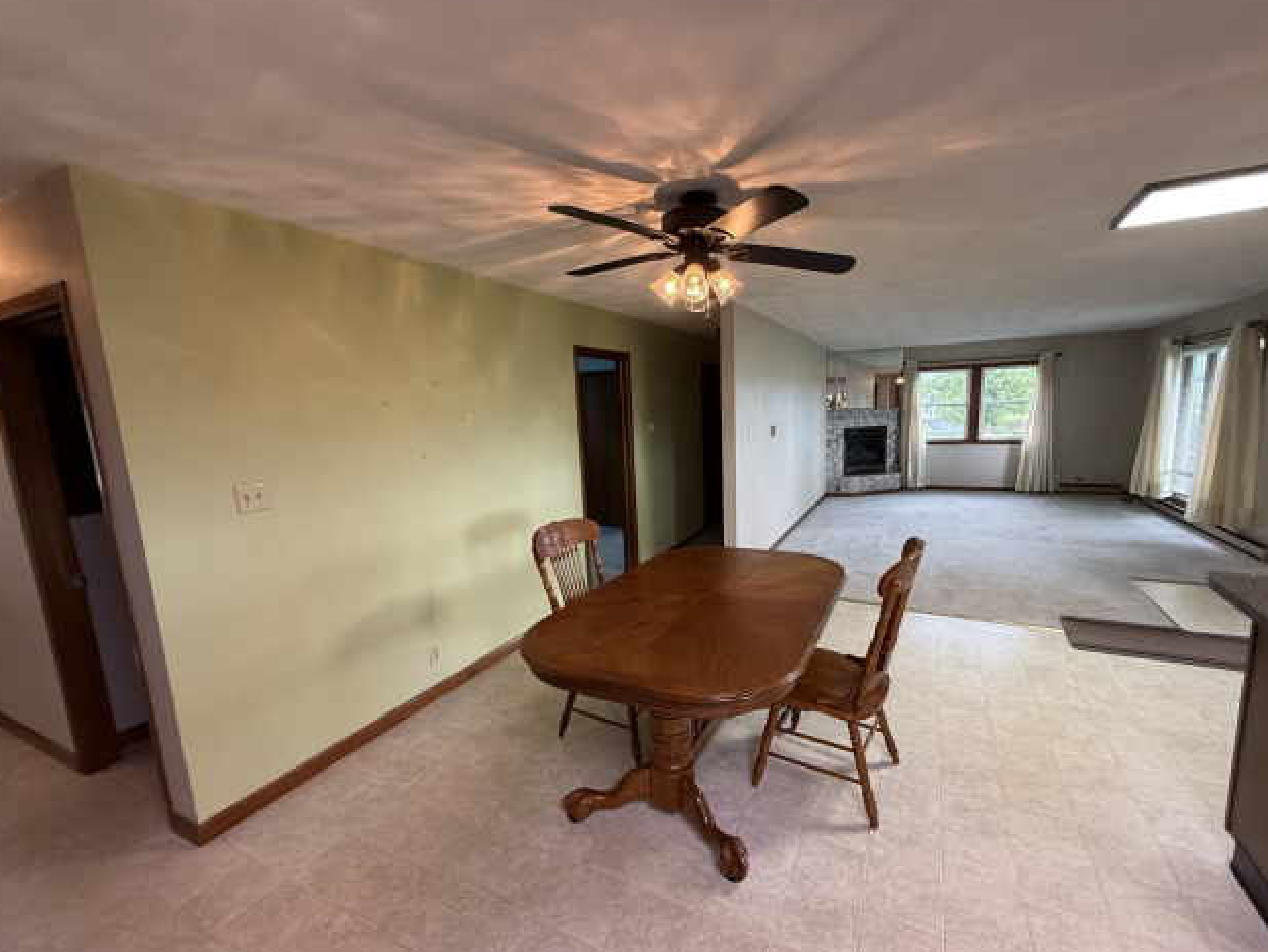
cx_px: 666
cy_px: 495
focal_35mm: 15
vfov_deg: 81.7
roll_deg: +2.4
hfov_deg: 98.1
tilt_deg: -8.8
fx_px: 550
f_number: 2.2
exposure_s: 1/60
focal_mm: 2.22
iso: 200
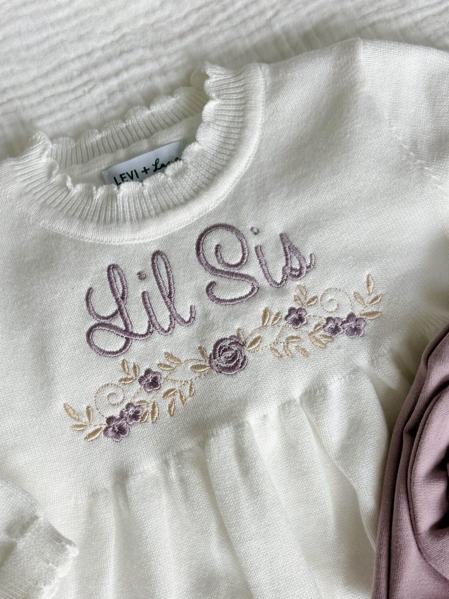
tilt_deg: -82.5
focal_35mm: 40
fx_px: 692
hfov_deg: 35.9
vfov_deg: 45.6
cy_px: 431
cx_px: 200
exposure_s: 1/122
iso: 50
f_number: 1.6
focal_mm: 5.96
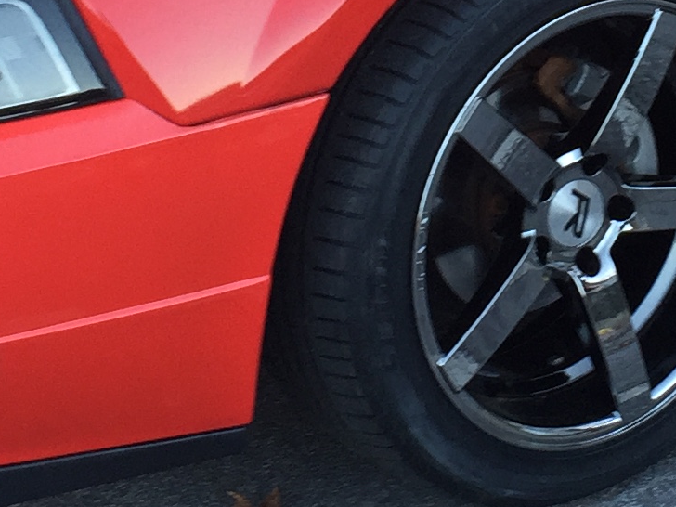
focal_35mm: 130
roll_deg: +1.0
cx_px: 612
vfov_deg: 11.3
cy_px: -18
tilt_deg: -18.2
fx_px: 2539
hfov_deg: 15.0
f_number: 2.2
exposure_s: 1/60
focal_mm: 4.15
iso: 40
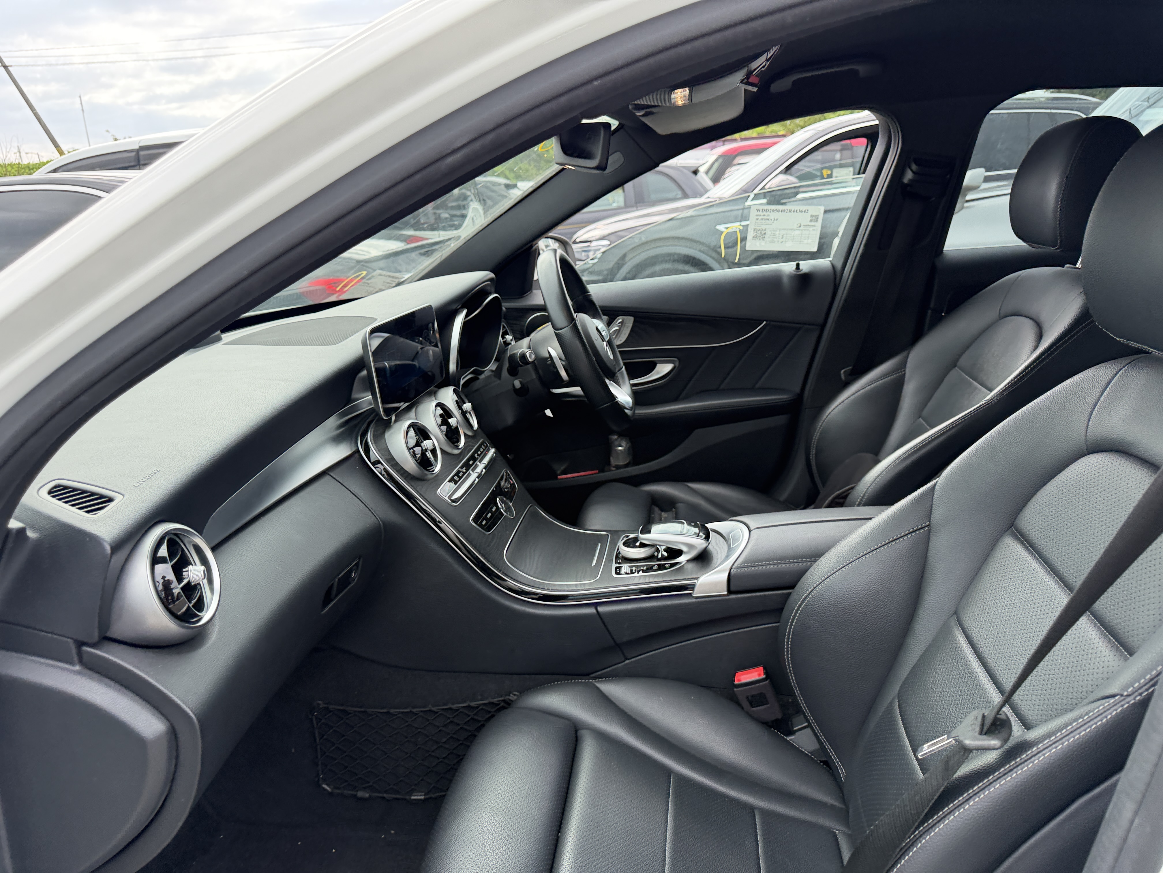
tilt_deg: -21.9
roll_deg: -2.0
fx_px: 806
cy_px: 436
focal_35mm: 24
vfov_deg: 56.8
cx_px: 582
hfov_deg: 71.6
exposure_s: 1/476
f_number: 1.78
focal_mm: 6.76
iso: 100
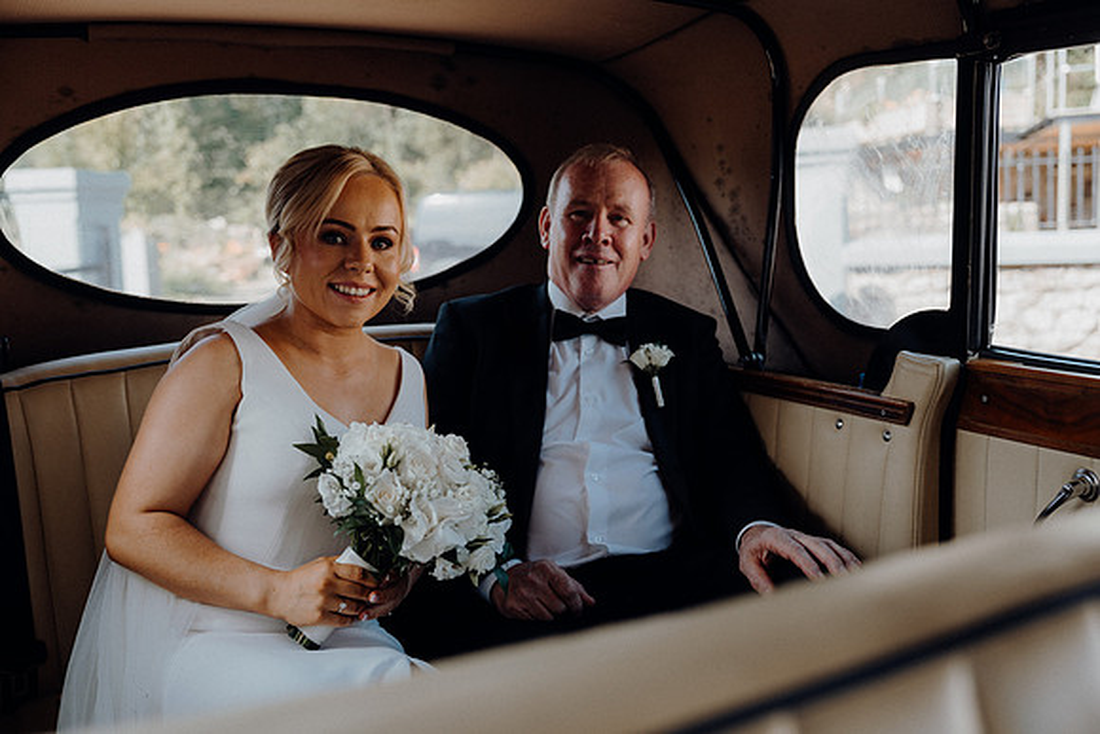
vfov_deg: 35.1
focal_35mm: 38
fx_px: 1162
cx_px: 550
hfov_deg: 50.7
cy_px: 367
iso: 125
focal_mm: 38
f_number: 3.2
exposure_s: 1/200
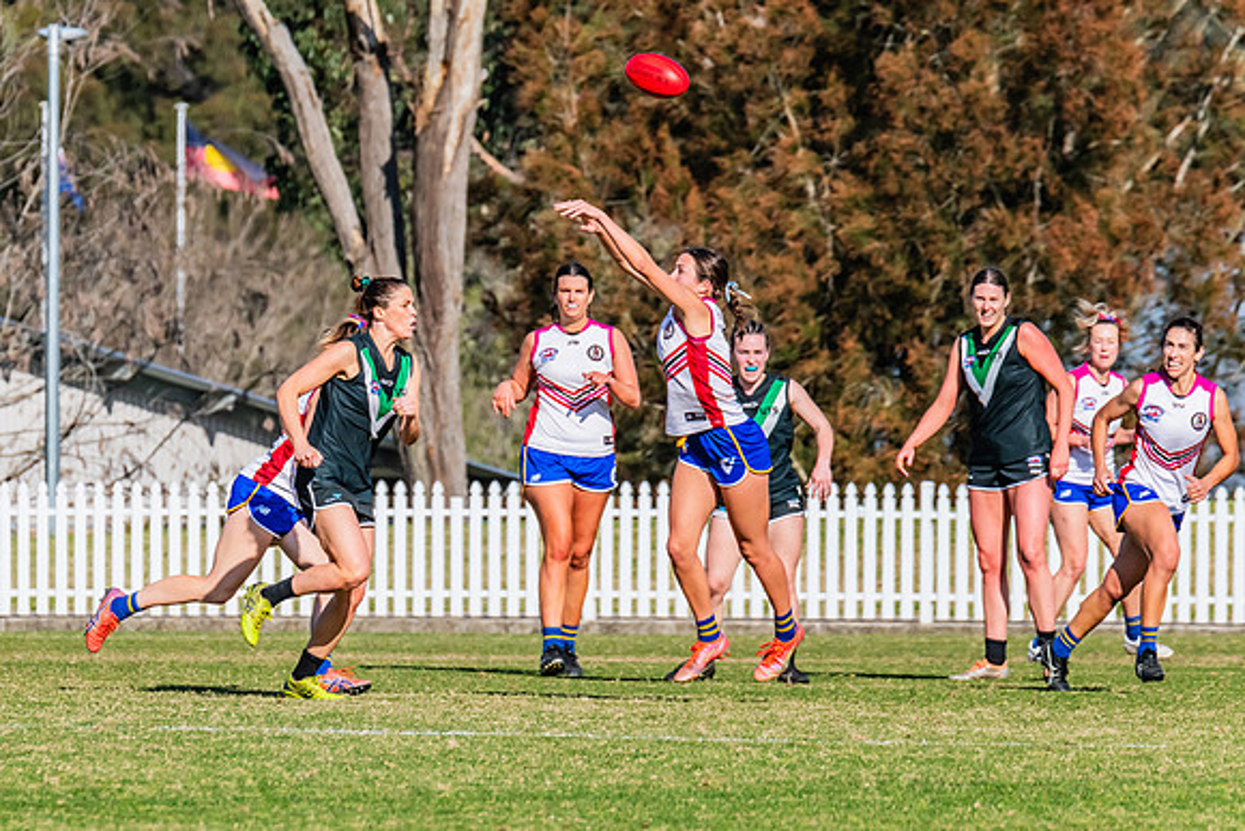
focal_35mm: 581
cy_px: 445
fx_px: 20111
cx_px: 389
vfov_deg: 2.4
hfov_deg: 3.5
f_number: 13
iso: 800
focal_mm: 420
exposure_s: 1/1600
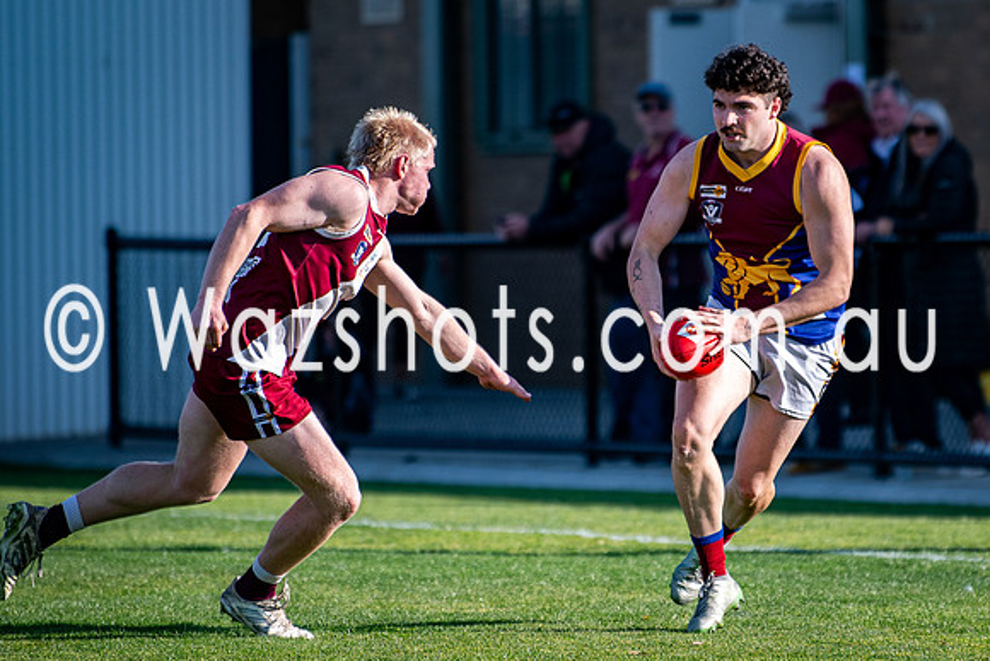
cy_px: 347
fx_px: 12454
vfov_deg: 3.0
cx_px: 725
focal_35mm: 453
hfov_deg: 4.6
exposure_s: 1/2500
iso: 220
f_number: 2.8
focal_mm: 200
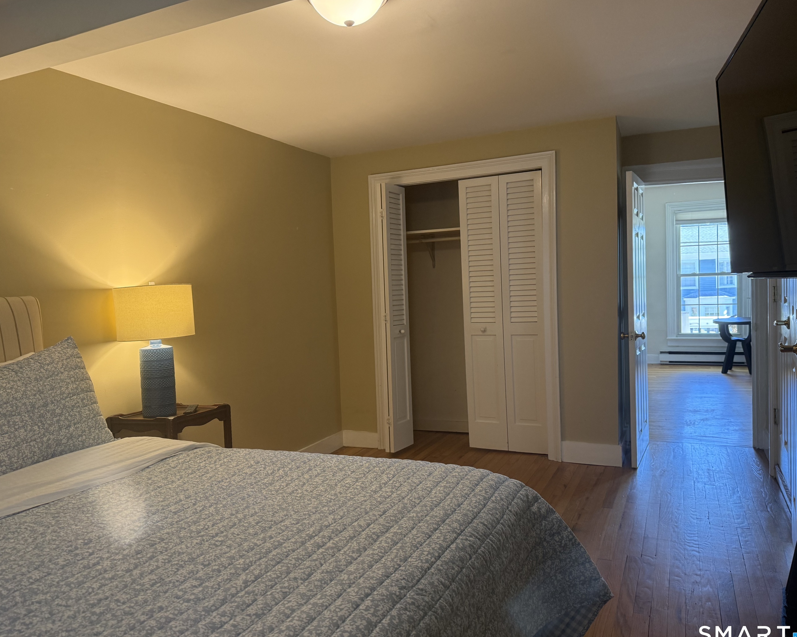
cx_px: 388
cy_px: 318
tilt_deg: -3.1
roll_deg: +2.8
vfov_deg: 54.9
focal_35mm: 26
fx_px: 613
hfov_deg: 66.0
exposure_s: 1/60
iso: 200
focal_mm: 6.76
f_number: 1.78
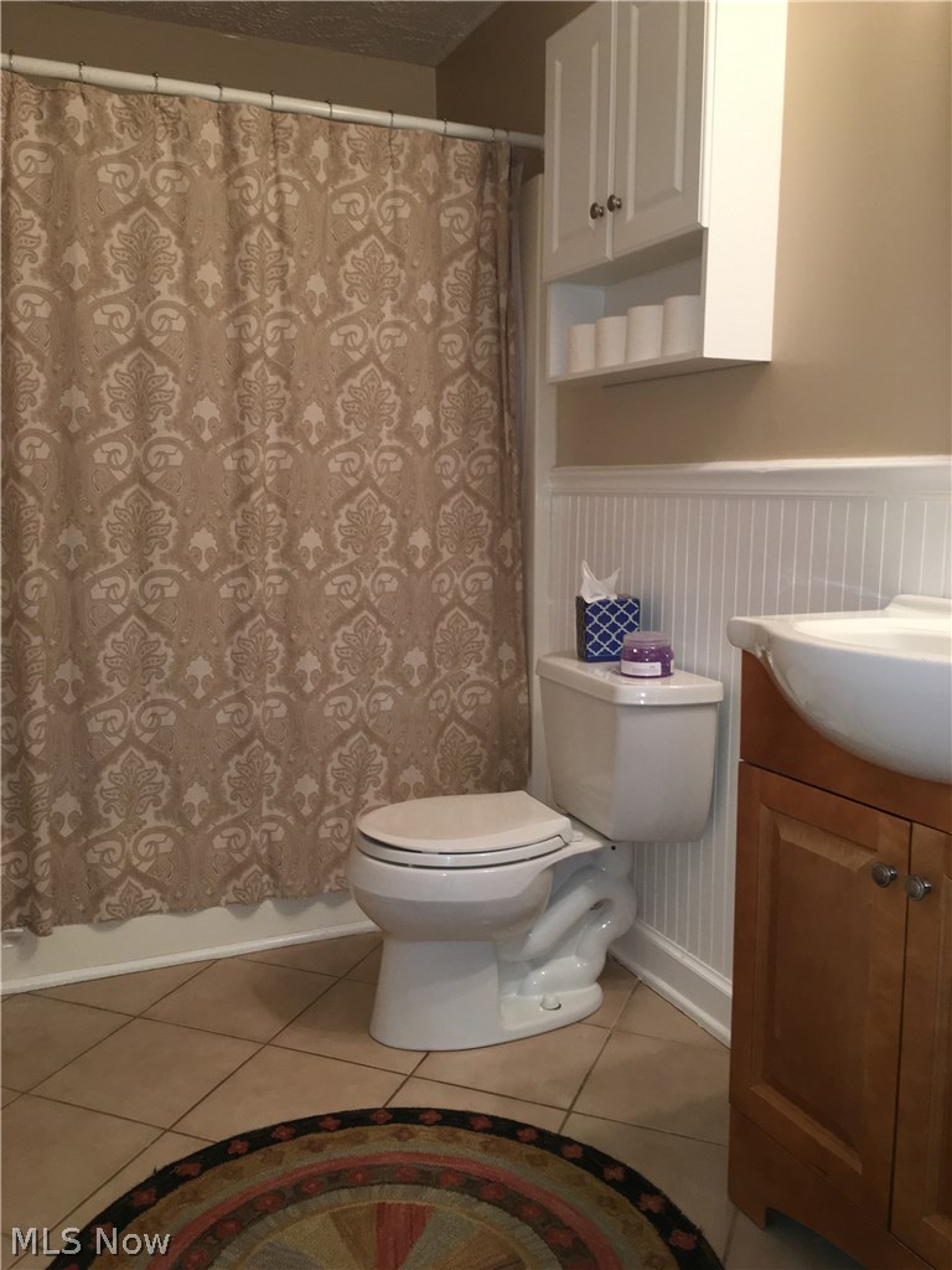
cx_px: 476
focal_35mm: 29
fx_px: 1063
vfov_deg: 61.7
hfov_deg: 48.2
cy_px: 635
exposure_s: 1/30
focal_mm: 4.15
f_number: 2.2
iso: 64
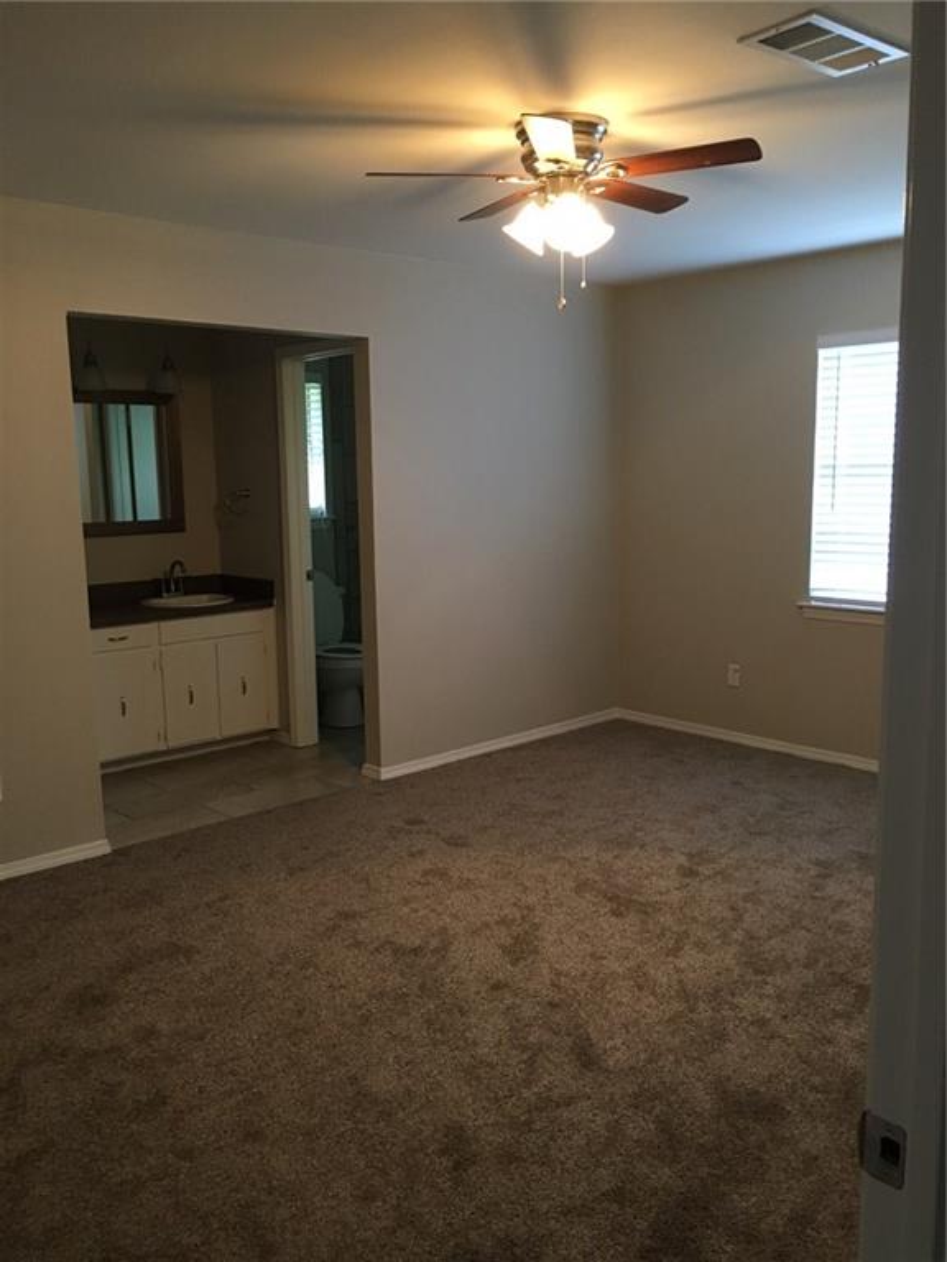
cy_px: 631
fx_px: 1058
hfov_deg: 48.2
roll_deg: +0.2
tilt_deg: -10.3
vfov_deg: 61.7
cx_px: 474
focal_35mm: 29
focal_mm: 4.15
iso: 125
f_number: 2.2
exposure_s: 1/30
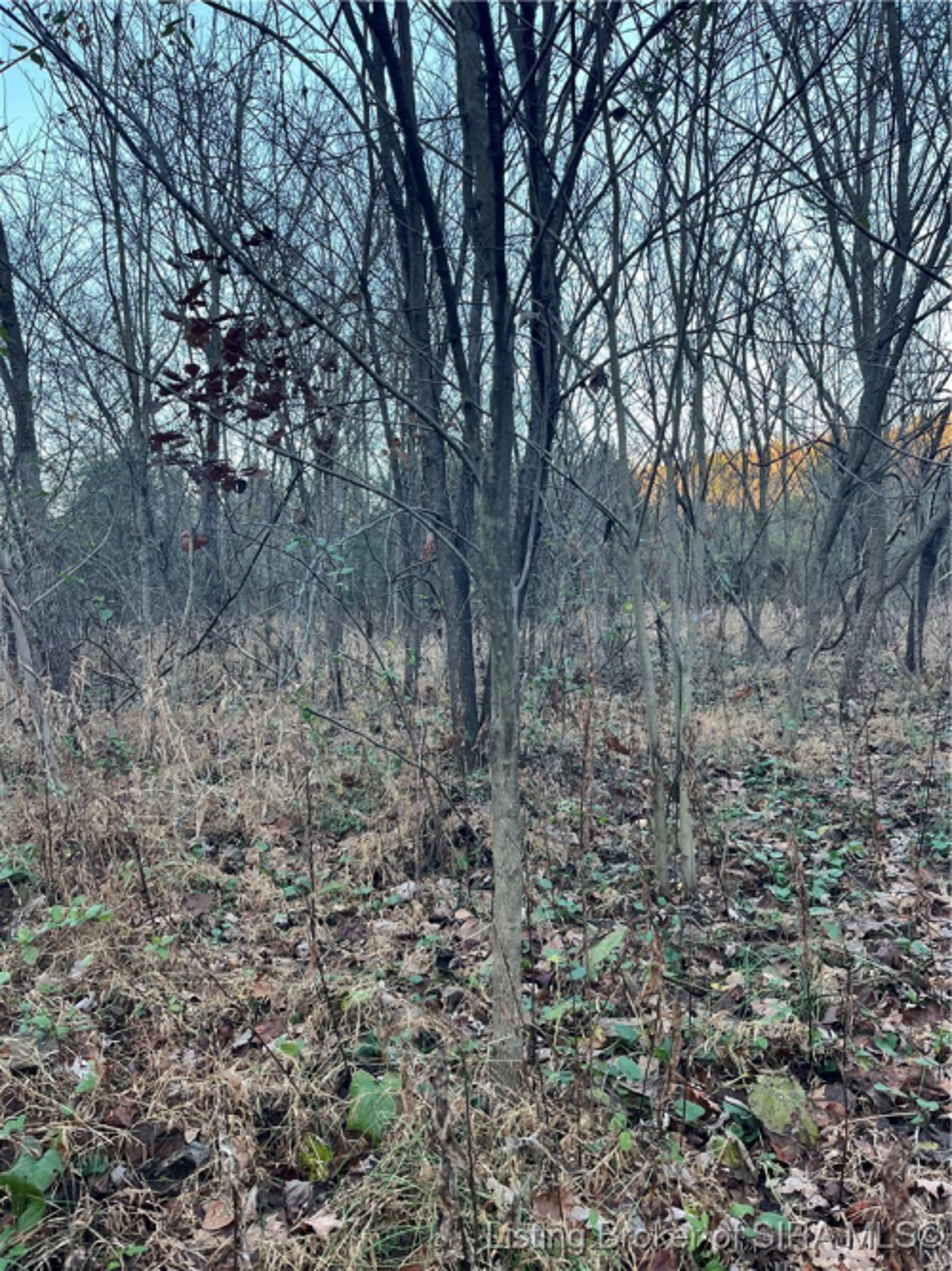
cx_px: 476
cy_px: 636
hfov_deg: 53.0
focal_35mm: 26
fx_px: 954
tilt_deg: -1.1
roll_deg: +1.9
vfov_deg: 67.3
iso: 64
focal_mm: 5.1
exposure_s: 1/121
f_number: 1.6
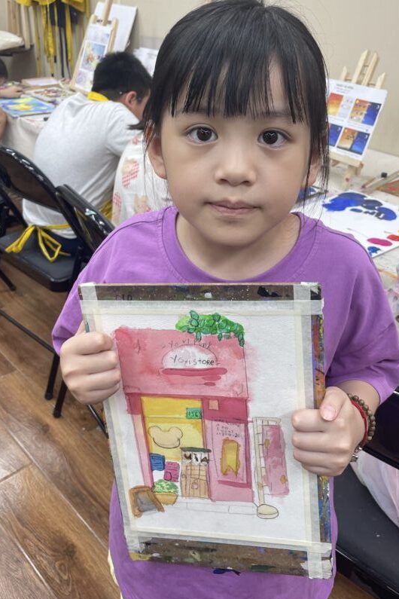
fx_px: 565
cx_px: 209
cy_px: 244
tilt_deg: -25.0
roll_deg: -2.2
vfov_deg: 55.4
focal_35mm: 34
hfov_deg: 38.9
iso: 50
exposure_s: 1/100
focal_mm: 4.2
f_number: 1.6
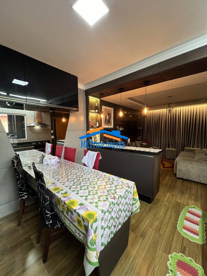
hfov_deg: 89.9
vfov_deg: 106.2
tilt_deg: -3.4
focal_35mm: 13
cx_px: 104
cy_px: 138
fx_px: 104
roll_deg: +1.2
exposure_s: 1/60
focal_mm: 1.57
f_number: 1.8
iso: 200
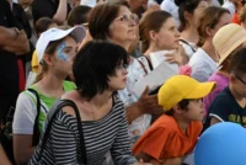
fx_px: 1273
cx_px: 155
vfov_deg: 7.4
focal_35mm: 186
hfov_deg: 11.0
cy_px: 56
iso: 400
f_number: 5
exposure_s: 1/320
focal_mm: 62
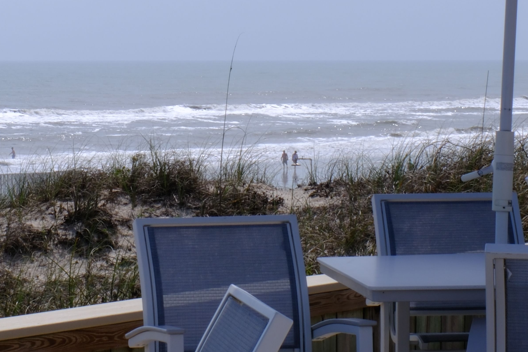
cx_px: 100
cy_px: 69
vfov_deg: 9.1
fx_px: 2214
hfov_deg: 13.5
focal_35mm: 151
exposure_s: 1/80
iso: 160
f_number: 22
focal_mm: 38.6
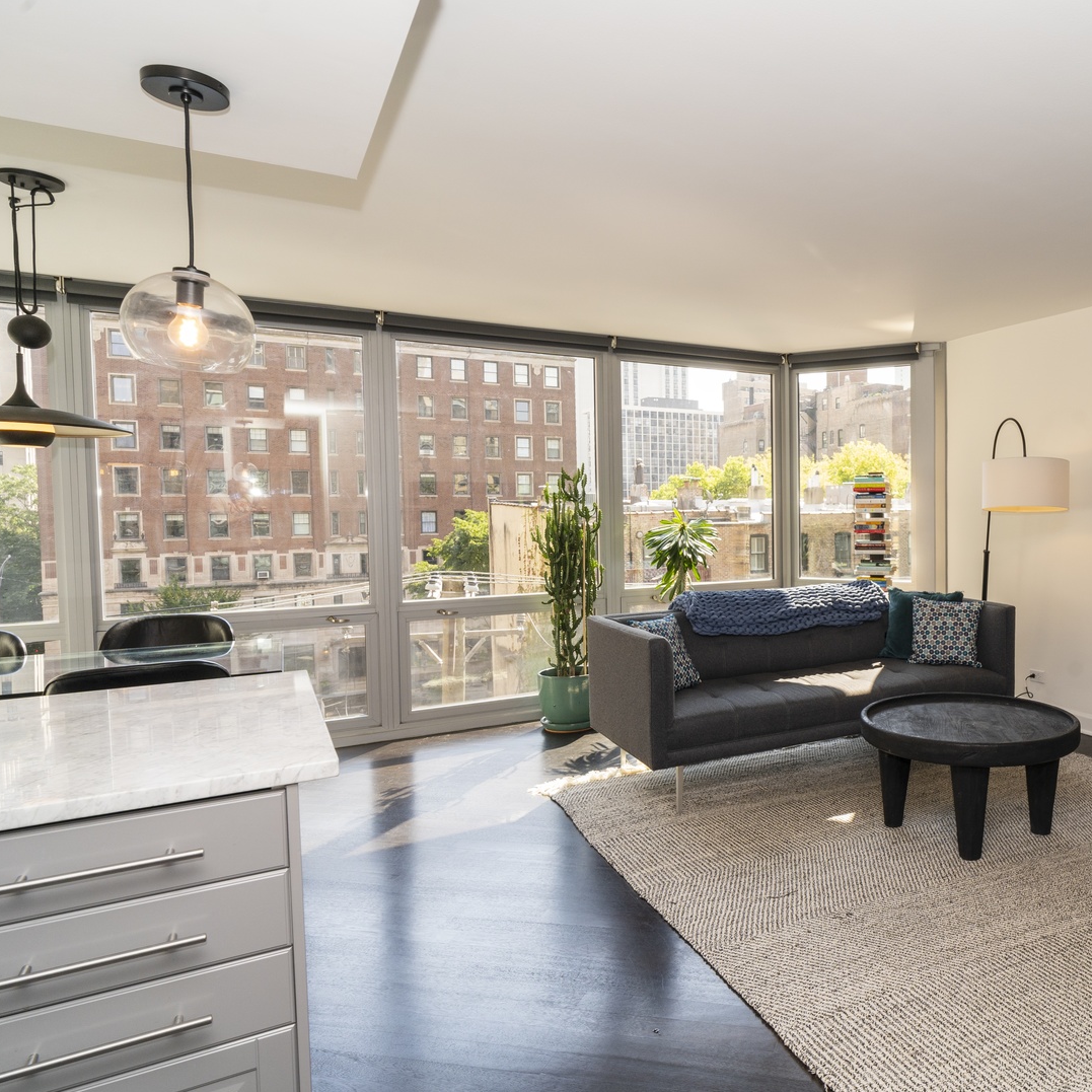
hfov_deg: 63.5
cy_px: 547
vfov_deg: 67.3
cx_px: 814
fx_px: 821
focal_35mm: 23
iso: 500
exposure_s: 1/125
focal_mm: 18
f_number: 8
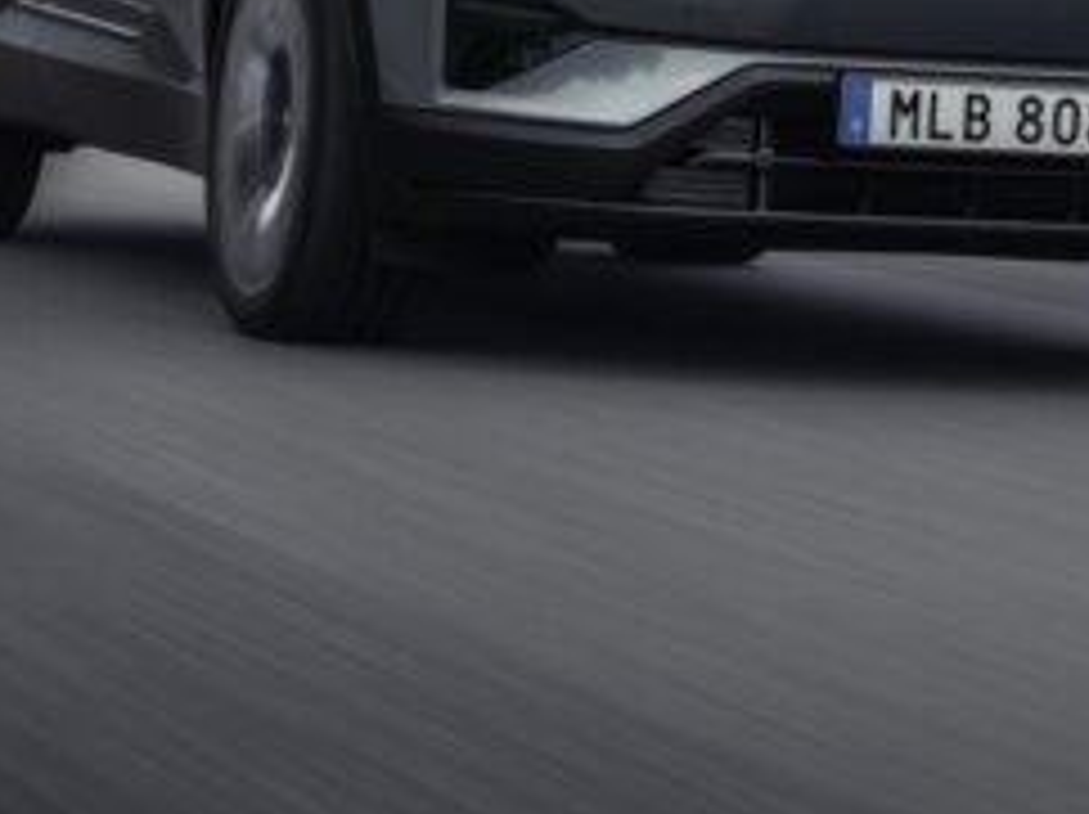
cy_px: -117
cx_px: 1210
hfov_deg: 9.1
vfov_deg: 6.8
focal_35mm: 216
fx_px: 6789
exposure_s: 1/25
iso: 200
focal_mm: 86.5
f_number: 9
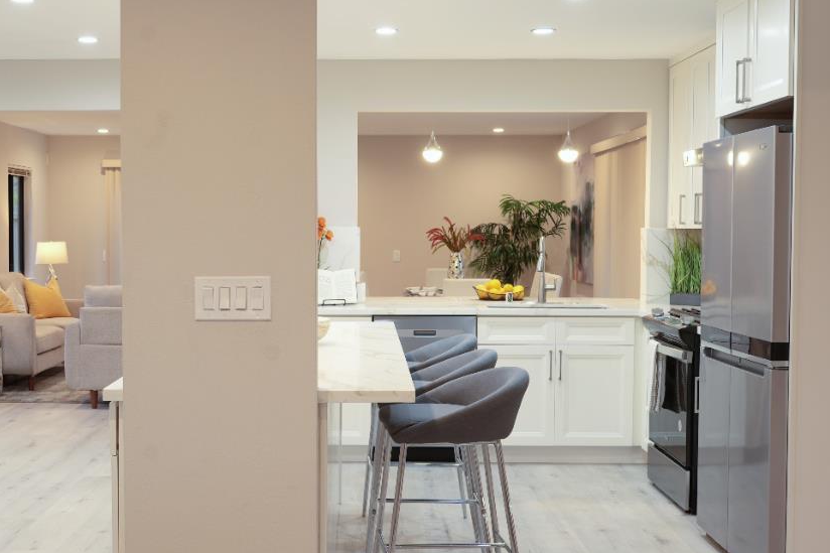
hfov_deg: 38.7
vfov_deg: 26.5
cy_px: 276
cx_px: 333
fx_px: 1176
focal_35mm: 51
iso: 100
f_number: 8
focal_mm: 28
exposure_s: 1/2
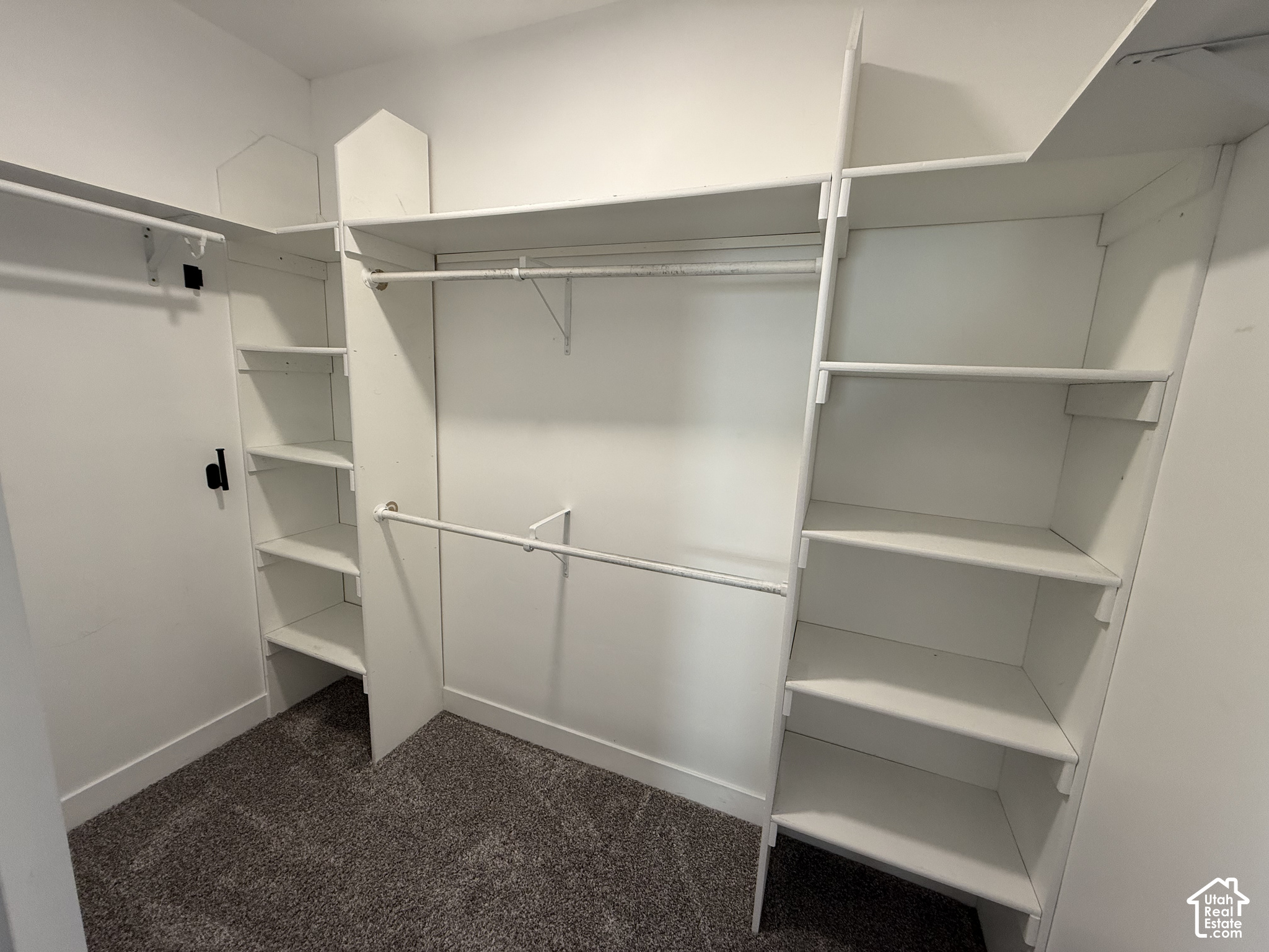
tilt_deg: -9.5
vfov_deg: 85.7
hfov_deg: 102.1
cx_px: 634
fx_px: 513
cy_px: 476
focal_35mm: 14
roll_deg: -3.0
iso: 160
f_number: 2.2
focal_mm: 2.22
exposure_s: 1/99
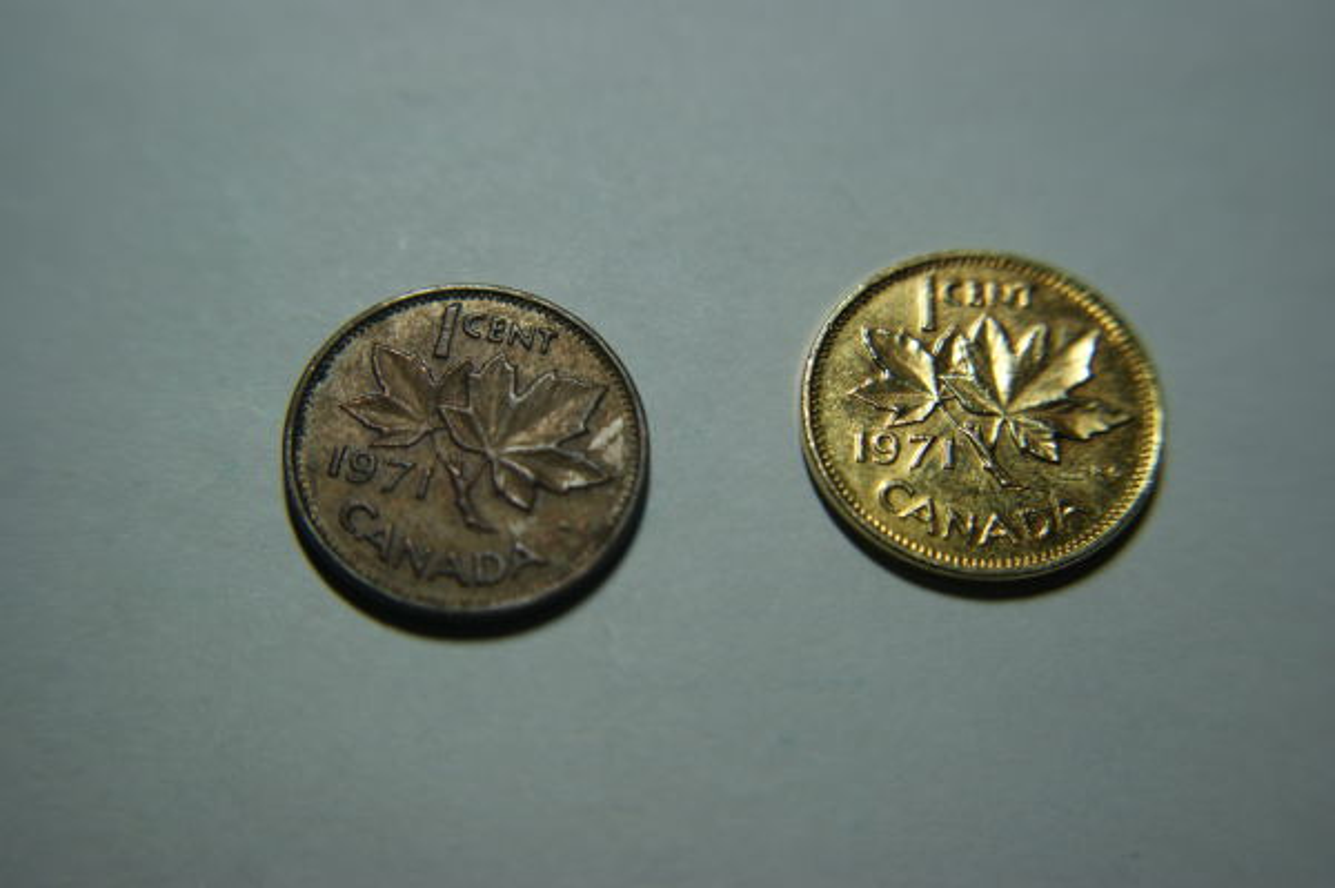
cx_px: 668
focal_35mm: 45
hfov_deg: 43.6
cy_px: 444
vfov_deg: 29.8
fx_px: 1667
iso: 100
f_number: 4.5
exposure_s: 1/60
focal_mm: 30
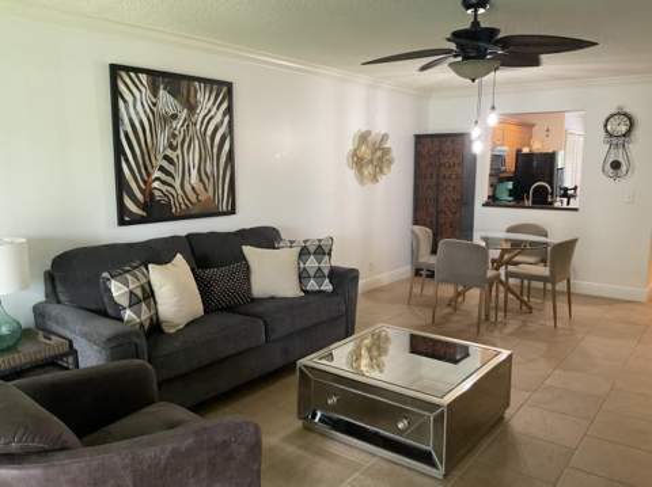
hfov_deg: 61.7
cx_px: 326
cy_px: 244
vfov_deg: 48.2
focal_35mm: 29
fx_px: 546
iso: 160
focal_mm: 3
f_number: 1.8
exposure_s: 1/60
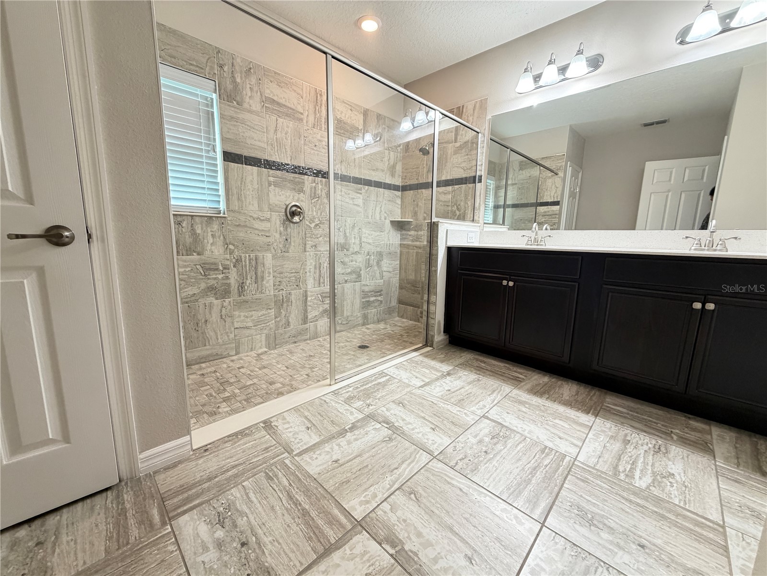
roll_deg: -0.5
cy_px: 288
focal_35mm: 14
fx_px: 310
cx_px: 384
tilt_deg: -9.6
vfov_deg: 85.7
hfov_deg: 102.1
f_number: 2.2
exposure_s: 1/60
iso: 250
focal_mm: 2.22
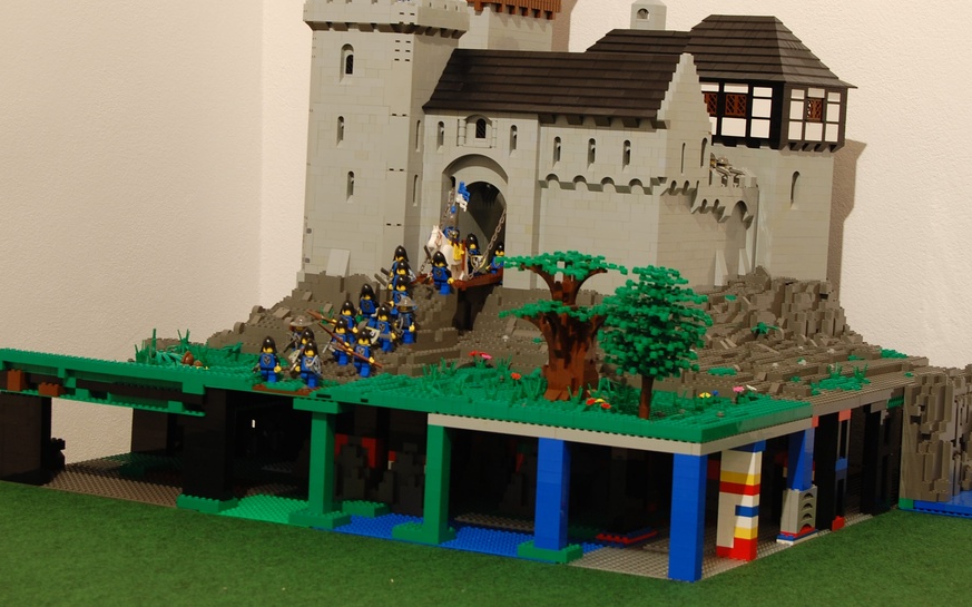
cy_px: 205
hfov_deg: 24.2
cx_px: 458
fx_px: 2268
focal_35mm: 86
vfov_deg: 15.2
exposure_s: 1/2
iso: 200
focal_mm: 45
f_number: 8
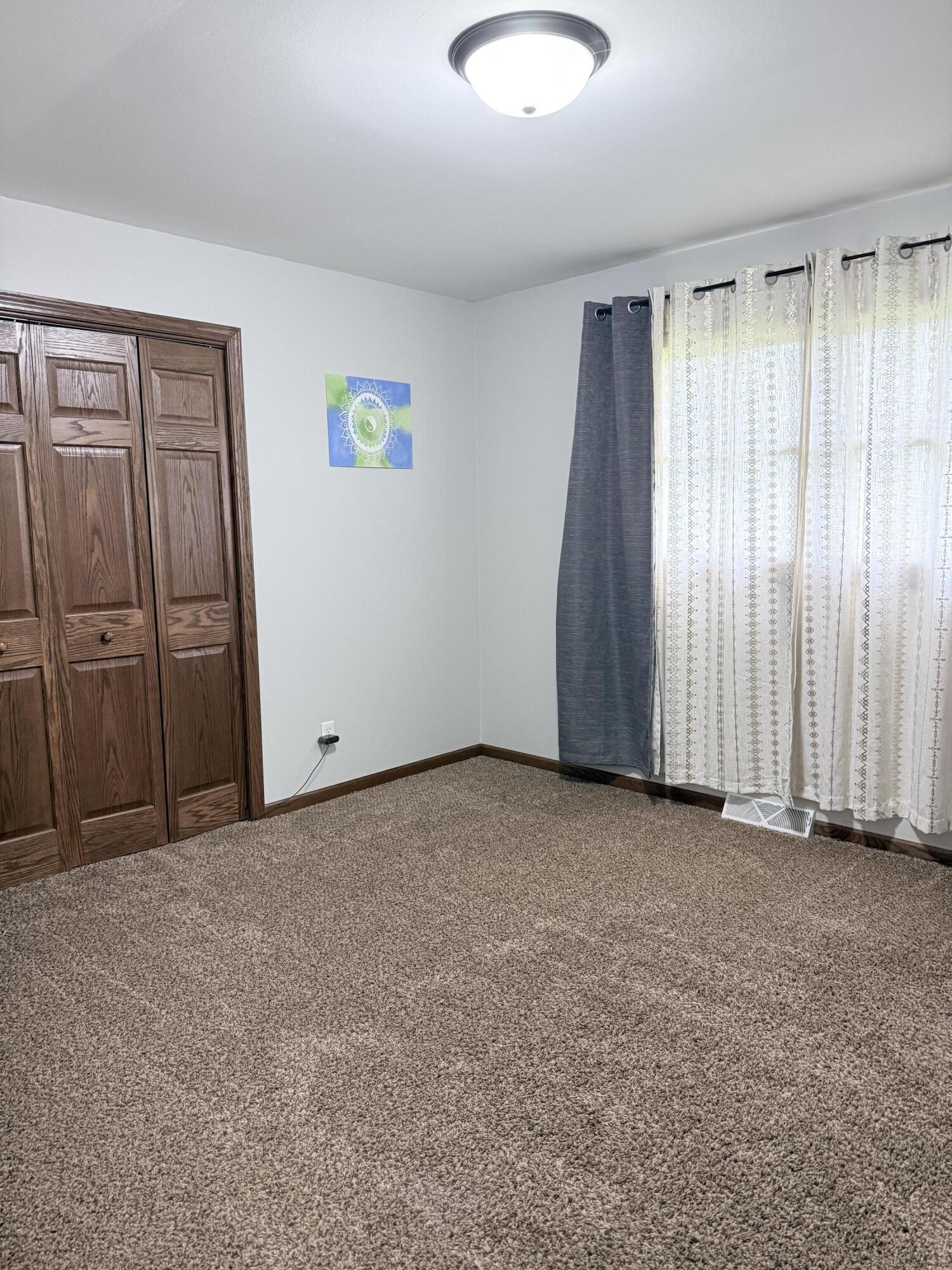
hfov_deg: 56.8
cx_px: 476
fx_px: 880
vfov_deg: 71.6
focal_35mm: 24
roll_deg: +2.1
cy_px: 635
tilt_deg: -7.4
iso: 320
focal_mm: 6.76
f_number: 1.78
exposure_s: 1/60
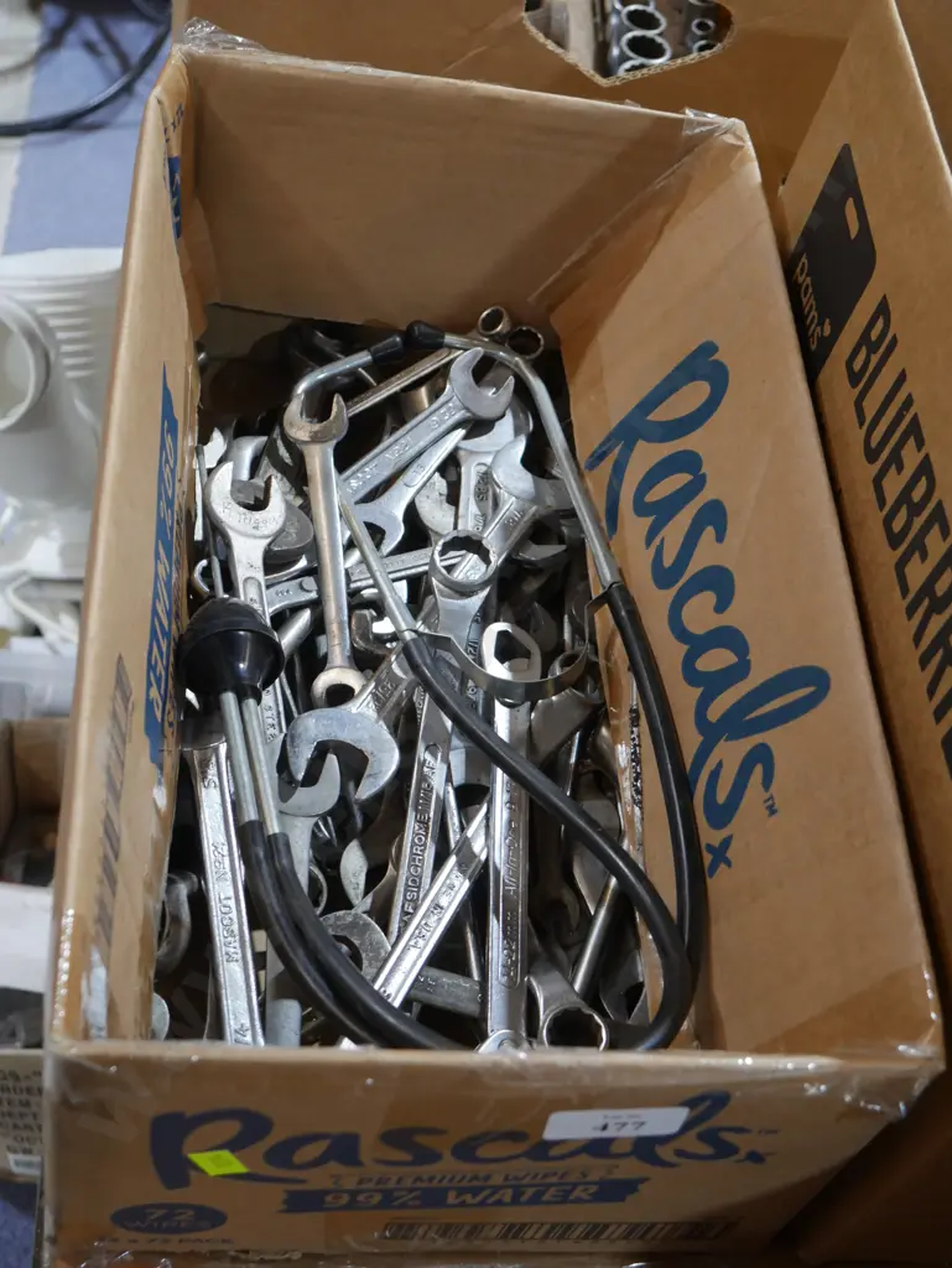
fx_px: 1685
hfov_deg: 31.5
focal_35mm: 46
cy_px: 634
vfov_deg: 41.2
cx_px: 476
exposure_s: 1/60
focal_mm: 23
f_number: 5.1
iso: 1000
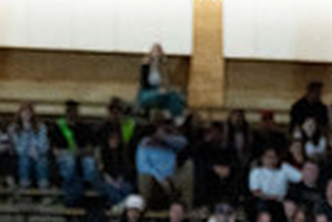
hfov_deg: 6.3
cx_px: -97
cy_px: 439
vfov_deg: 4.2
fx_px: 3000
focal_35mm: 325
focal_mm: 70
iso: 8000
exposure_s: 1/1000
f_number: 2.8
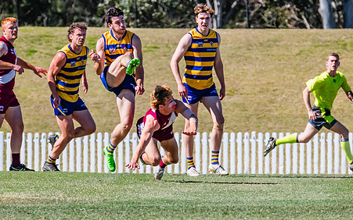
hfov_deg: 2.6
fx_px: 7745
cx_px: 101
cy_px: 98
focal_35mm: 805
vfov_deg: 1.6
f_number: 10
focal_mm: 420
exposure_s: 1/1600
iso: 800
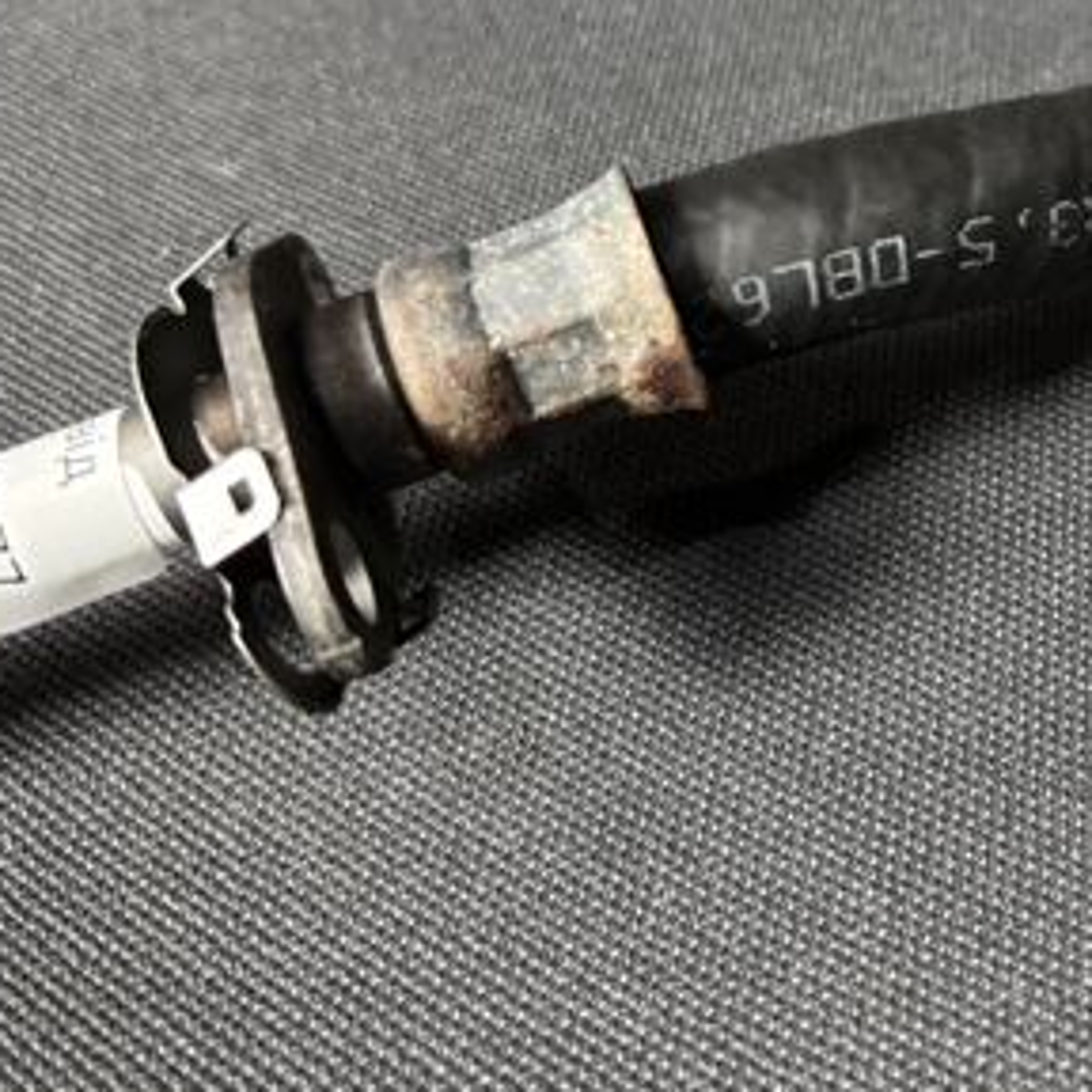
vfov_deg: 32.6
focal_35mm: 51
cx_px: 1039
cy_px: 239
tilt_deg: -54.2
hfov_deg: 31.4
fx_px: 1820
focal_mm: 5.96
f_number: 1.6
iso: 400
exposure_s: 1/33
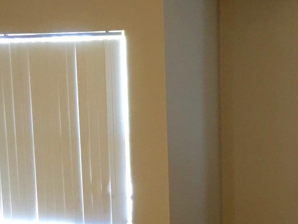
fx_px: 801
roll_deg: +0.4
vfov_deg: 15.4
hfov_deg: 20.8
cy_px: 255
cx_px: 250
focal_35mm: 93
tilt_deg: -8.5
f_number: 2.2
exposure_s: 1/10
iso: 80
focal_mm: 4.15
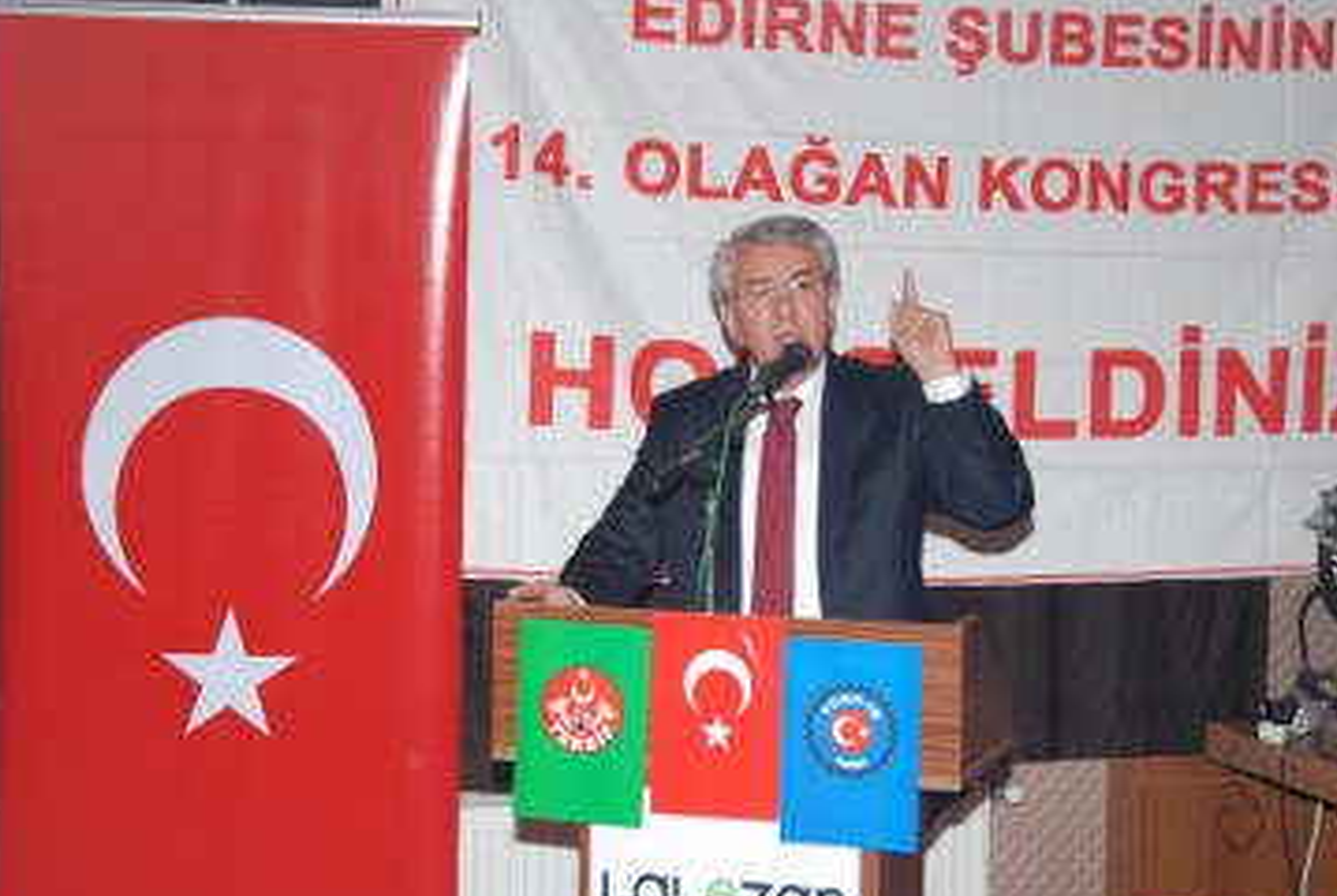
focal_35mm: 74
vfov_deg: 18.5
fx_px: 2753
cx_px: 751
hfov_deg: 27.3
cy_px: 429
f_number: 4.5
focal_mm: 42
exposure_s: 1/60
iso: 200
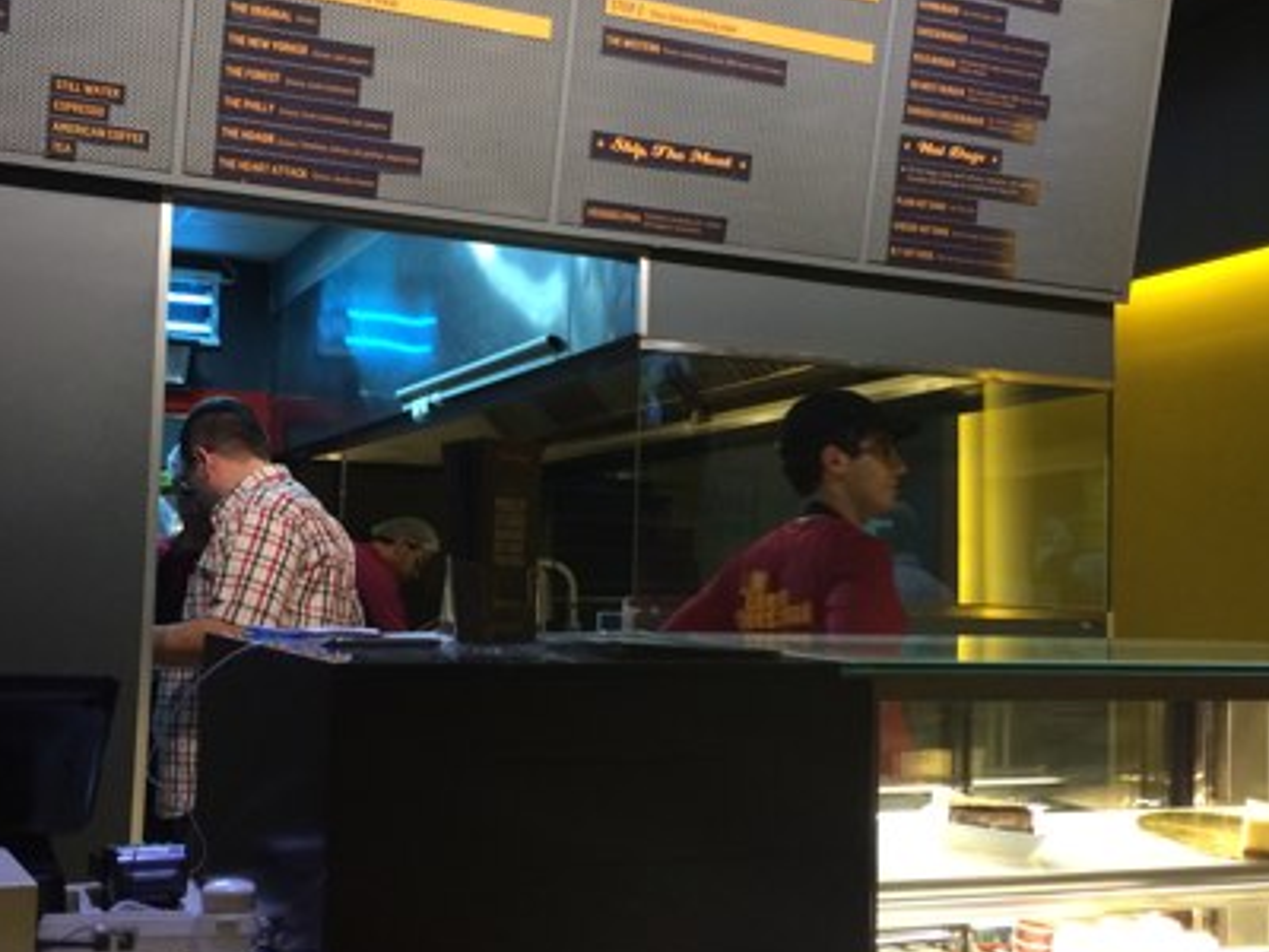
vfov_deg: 32.2
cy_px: 463
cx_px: 634
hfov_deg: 42.1
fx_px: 1650
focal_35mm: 45
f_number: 2.2
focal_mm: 4.12
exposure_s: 1/30
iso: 200
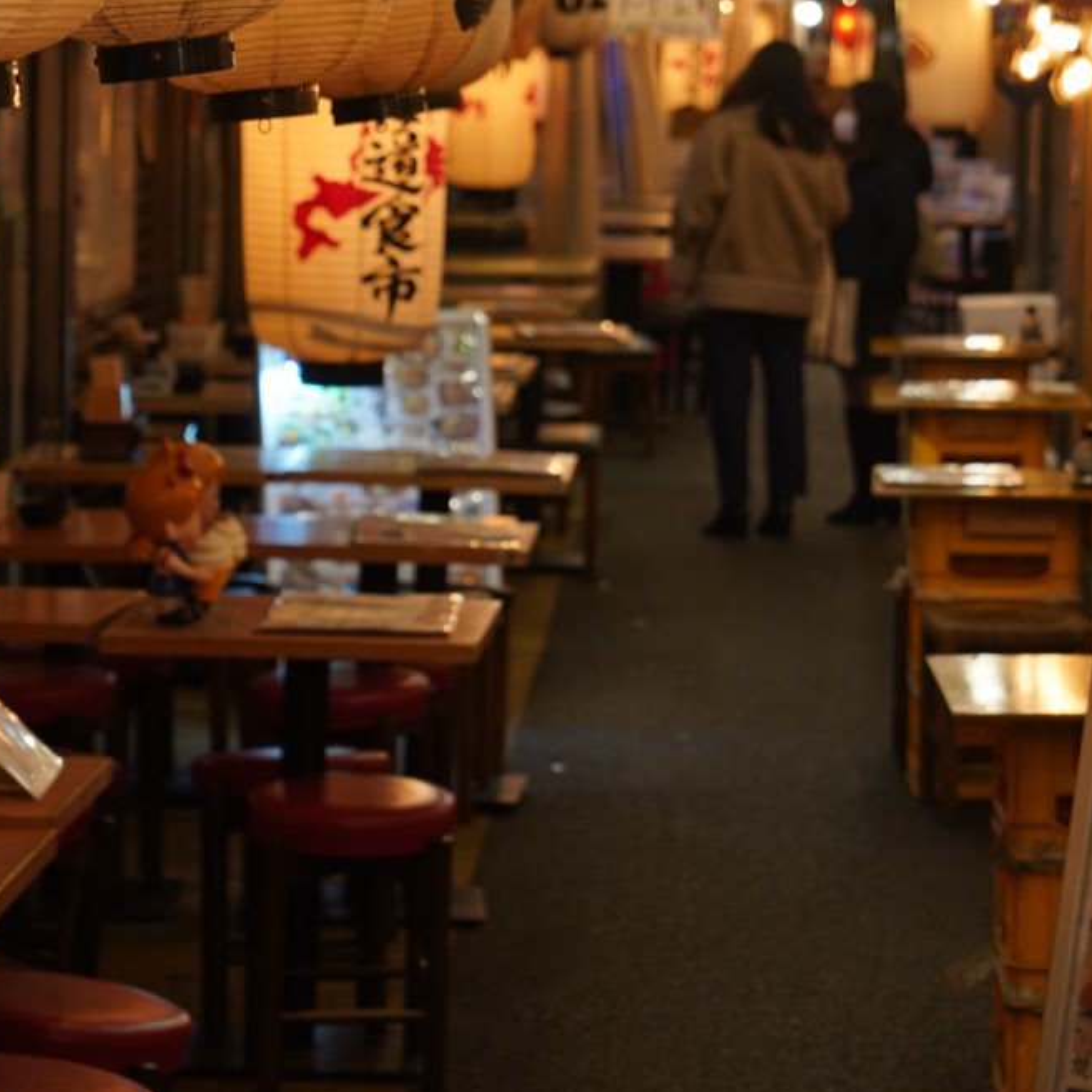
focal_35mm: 150
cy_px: 229
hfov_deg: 11.6
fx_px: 5354
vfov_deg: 11.6
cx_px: 710
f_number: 4
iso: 200
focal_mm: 58
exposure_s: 1/60
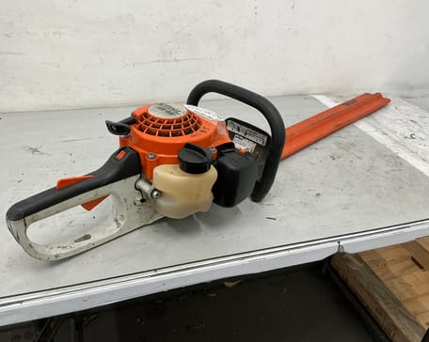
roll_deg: -3.6
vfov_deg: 48.4
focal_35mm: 30
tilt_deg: -31.9
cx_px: 205
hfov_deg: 58.8
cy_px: 170
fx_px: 381
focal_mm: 3
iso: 40
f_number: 1.8
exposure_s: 1/50
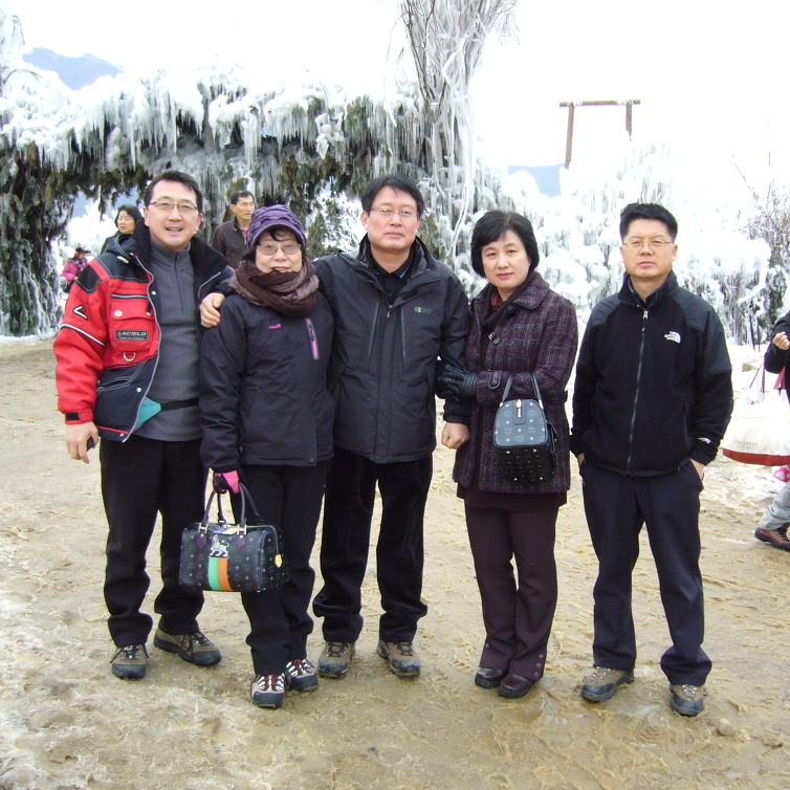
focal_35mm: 42
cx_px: 419
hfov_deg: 40.0
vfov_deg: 40.0
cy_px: 400
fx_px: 1084
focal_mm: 5.8
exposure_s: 1/160
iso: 100
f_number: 2.8
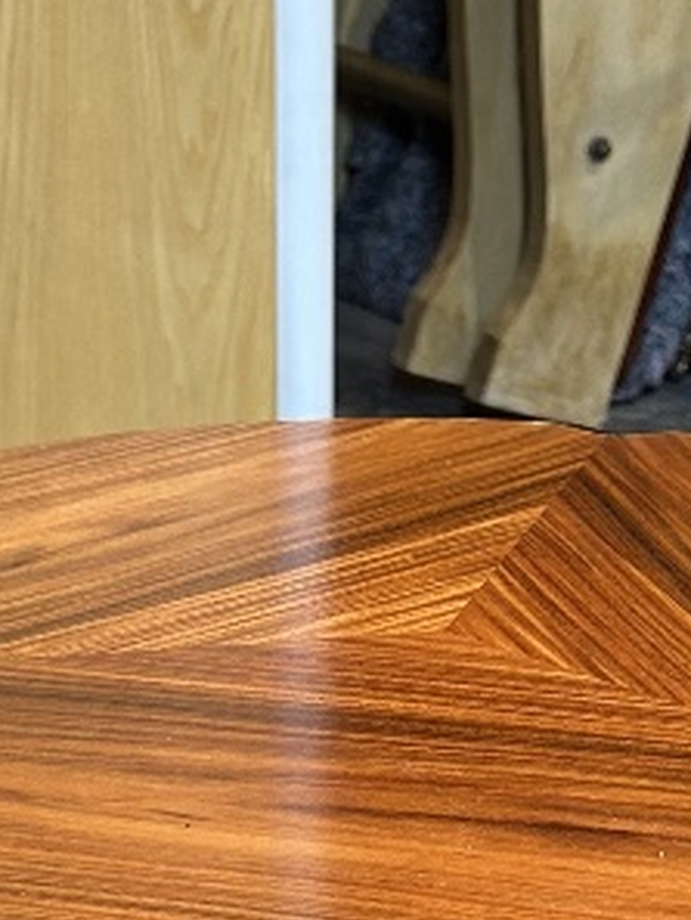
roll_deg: -1.0
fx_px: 2793
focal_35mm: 105
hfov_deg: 14.1
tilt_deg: -29.3
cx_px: 387
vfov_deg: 17.6
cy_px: 1193
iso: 125
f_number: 1.5
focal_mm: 5.7
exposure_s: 1/100
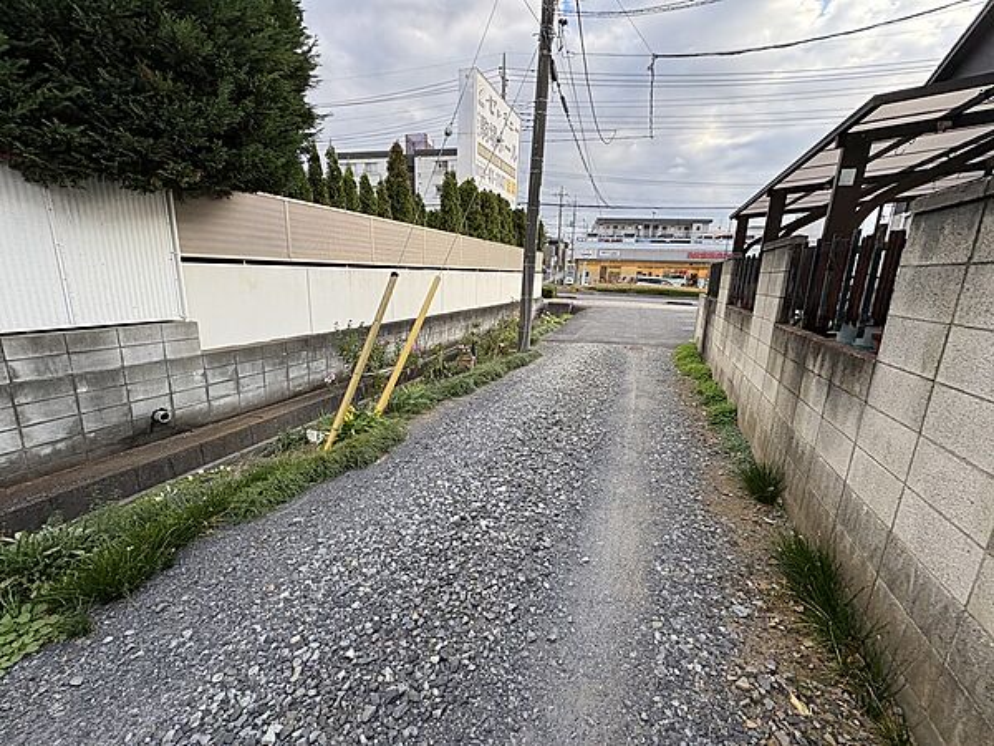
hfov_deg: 102.1
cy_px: 373
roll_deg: +0.6
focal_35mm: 14
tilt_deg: -10.7
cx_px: 497
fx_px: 402
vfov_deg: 85.7
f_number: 2.2
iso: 40
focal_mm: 2.22
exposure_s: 1/253
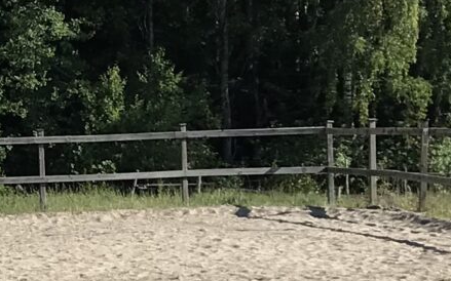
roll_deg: +1.2
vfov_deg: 7.6
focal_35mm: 173
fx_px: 2126
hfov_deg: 11.4
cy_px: 205
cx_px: -314
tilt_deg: +0.1
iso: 20
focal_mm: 3.99
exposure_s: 1/1916
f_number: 1.8
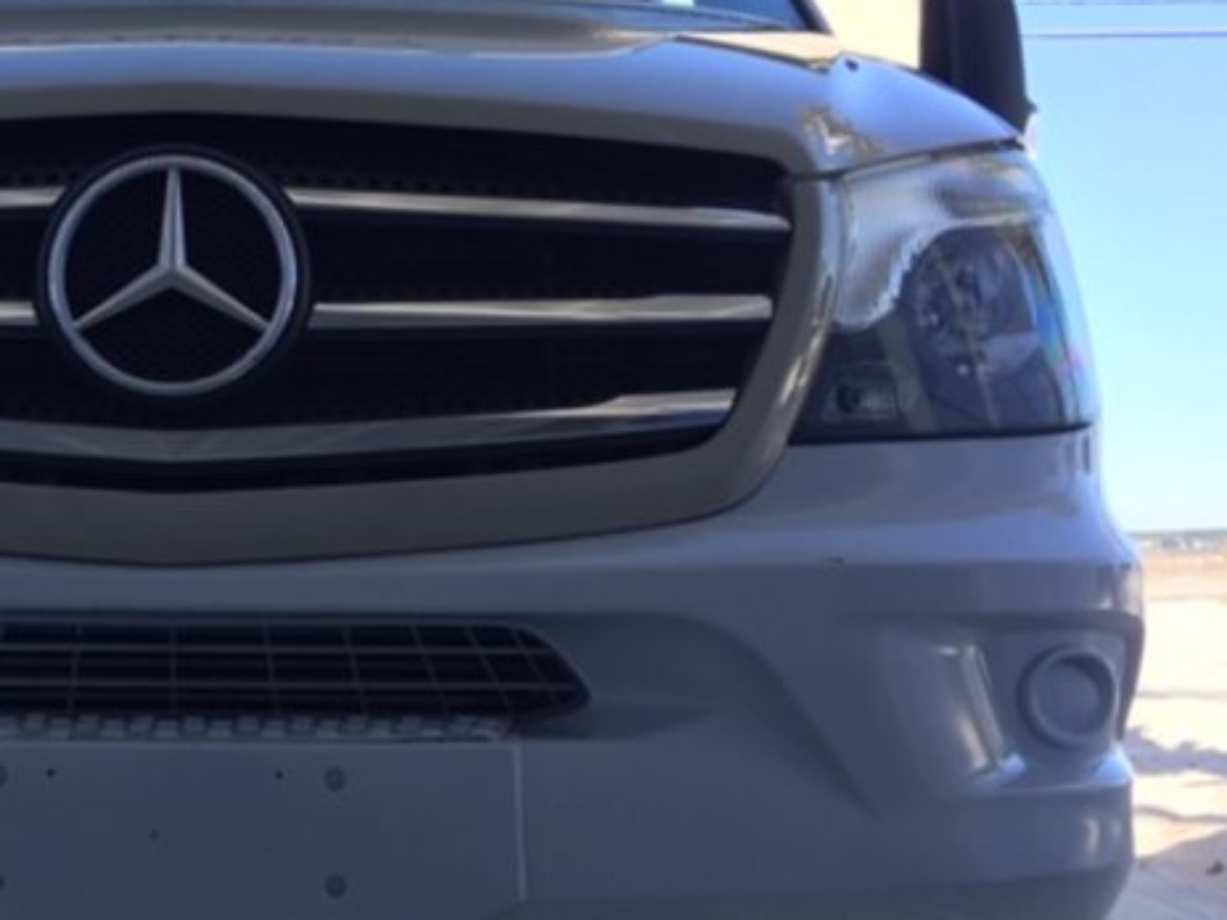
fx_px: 1772
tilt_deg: +8.5
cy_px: 312
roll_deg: +0.9
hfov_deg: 36.5
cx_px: 190
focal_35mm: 50
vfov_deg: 28.9
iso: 32
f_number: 2.2
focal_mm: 4.15
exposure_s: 1/520
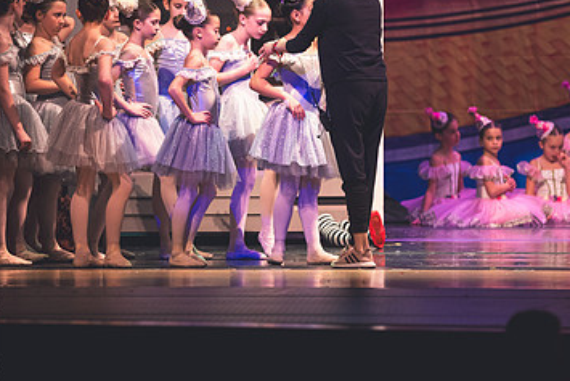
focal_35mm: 327
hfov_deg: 6.3
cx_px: 291
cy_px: 149
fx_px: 5179
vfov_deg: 4.2
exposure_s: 1/250
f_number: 2.8
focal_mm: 200
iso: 2800
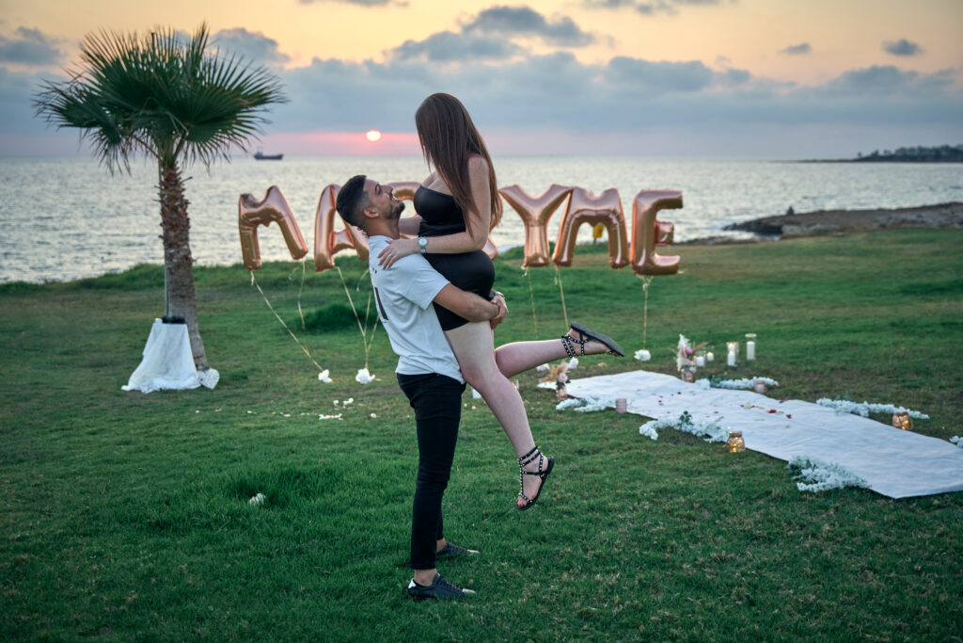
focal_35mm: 43
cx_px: 482
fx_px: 1150
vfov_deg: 31.2
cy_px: 322
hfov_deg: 45.4
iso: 100
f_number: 2.8
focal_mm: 43
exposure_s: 1/125
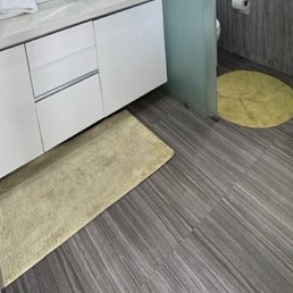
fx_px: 306
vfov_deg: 40.1
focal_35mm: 32
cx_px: 171
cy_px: -38
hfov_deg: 50.9
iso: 320
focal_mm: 2.22
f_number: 2.2
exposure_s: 1/69
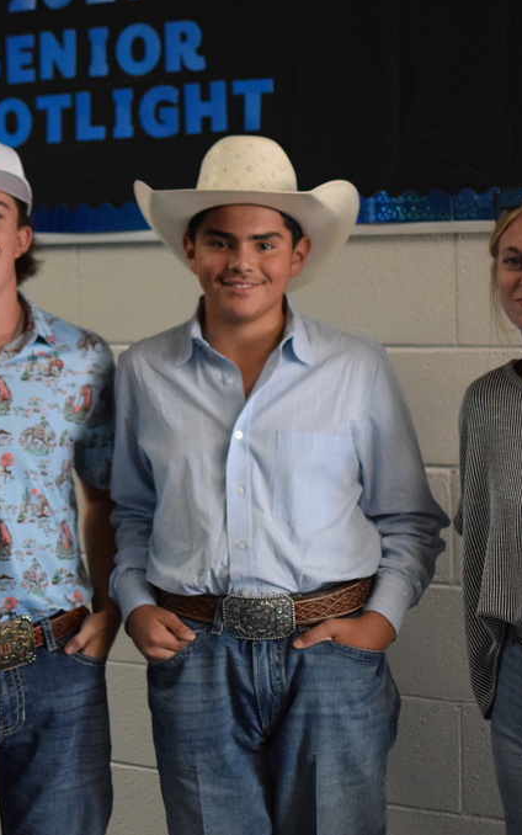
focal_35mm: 81
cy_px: 417
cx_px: 302
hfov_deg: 16.2
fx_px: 1838
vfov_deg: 25.6
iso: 3200
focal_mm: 35
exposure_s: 1/500
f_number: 2
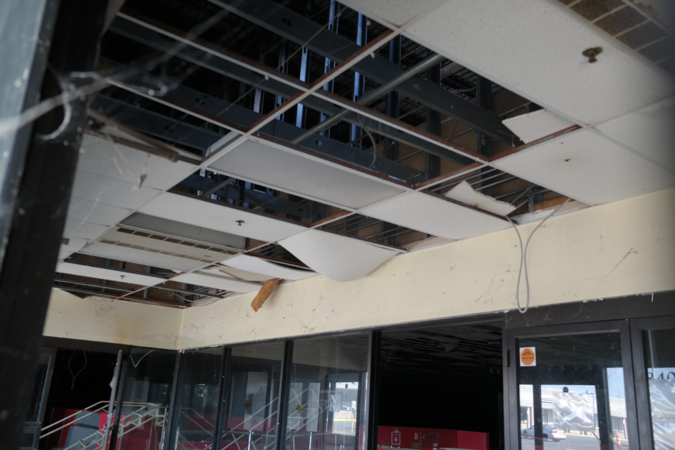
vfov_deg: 43.6
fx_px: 562
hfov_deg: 61.9
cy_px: 225
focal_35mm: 30
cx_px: 338
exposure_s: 1/60
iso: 200
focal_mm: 20
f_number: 3.5
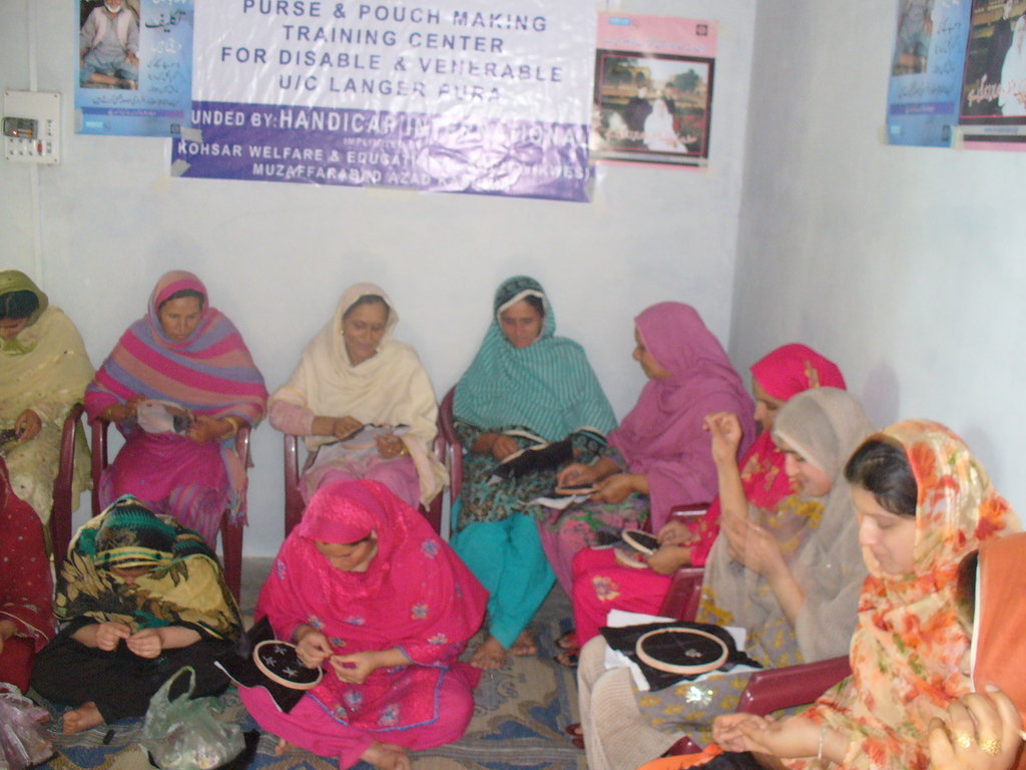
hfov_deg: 50.1
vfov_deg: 38.7
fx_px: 1097
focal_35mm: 37
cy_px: 385
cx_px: 513
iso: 300
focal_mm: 6.1
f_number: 2.8
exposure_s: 1/8
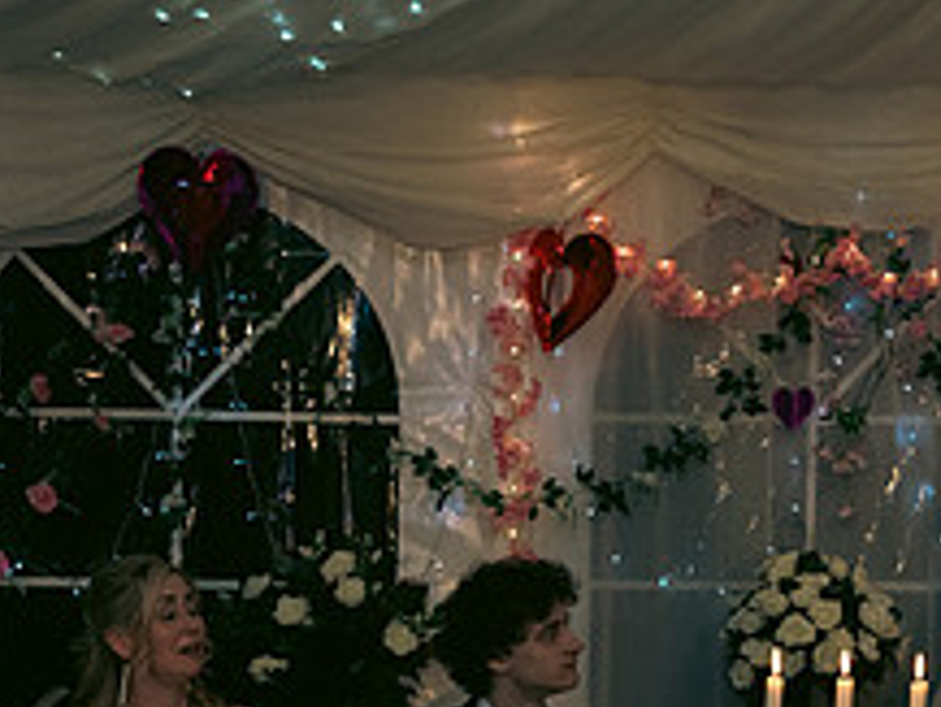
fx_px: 2448
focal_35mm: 90
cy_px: 666
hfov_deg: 21.6
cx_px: 650
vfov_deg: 16.2
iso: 800
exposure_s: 1/160
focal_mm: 35
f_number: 3.5
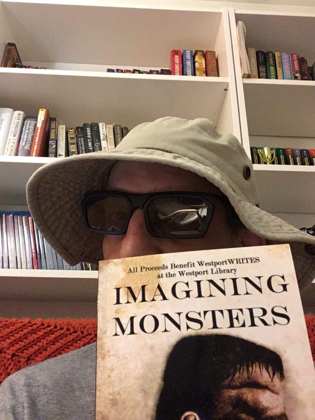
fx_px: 376
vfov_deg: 58.4
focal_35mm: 31
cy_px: 210
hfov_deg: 45.4
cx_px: 158
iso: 400
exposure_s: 1/15
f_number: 2.4
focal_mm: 2.15
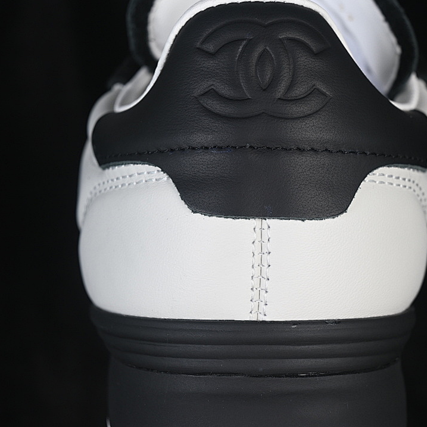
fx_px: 1340
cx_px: 251
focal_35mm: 96
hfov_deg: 18.1
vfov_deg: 18.1
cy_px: 213
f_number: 7.1
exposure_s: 1/60
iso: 160
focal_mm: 50
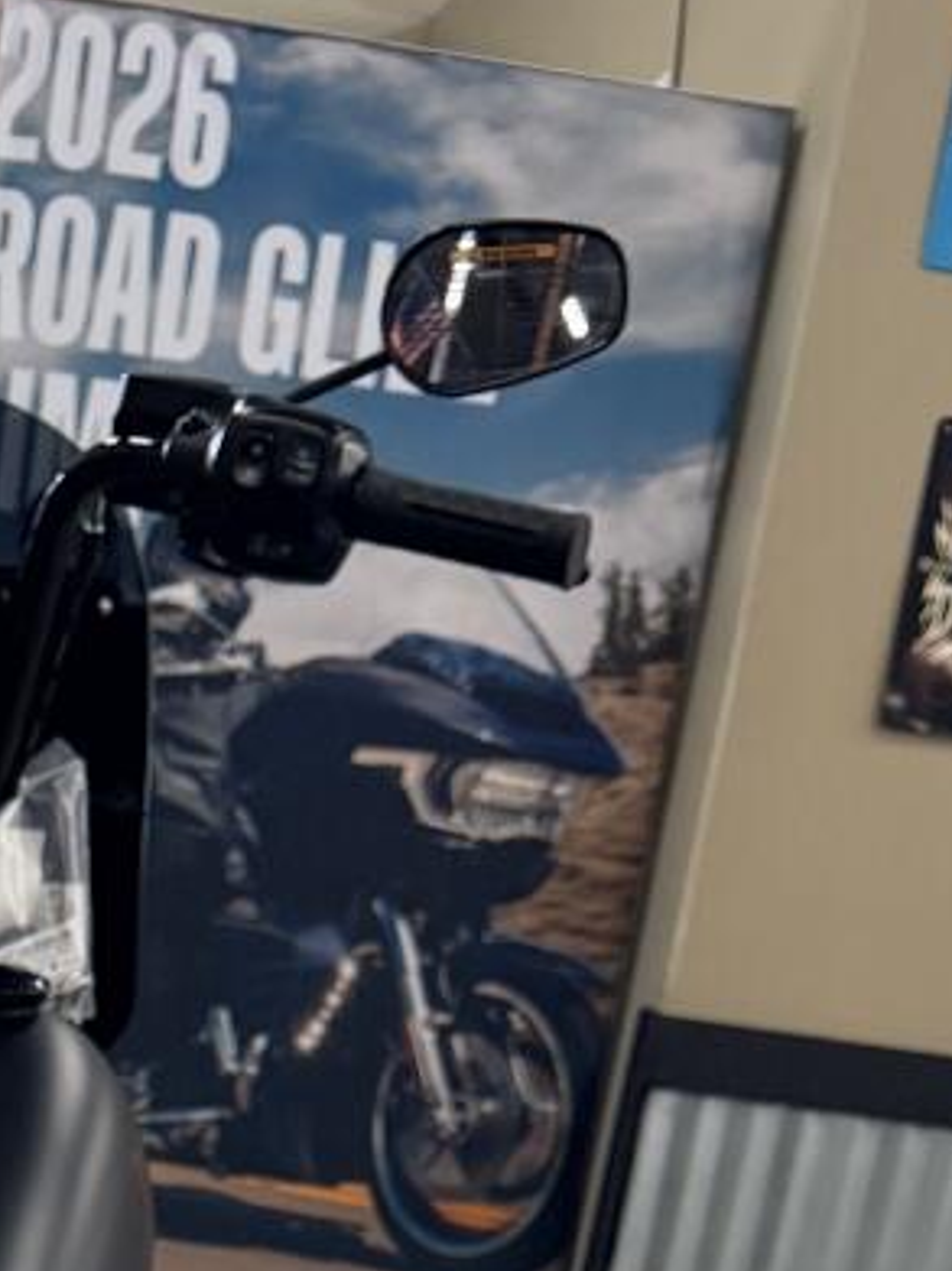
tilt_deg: -20.1
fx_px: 3375
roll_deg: -8.1
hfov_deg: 15.6
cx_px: -109
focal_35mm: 92
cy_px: 2136
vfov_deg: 17.9
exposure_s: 1/185
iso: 200
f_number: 1.78
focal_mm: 6.76
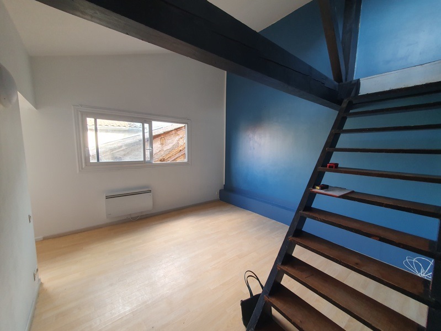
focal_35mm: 13
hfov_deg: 106.2
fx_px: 166
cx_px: 220
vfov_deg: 90.0
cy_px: 166
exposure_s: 1/50
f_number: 2.2
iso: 125
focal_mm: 1.8
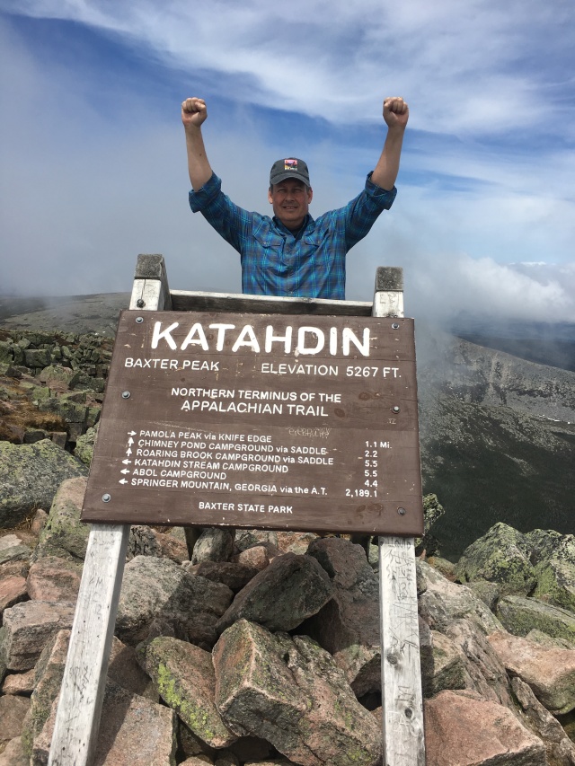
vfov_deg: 61.7
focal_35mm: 29
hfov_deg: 48.2
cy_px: 383
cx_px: 288
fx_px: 642
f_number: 2.2
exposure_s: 1/2653
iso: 25
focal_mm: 4.15
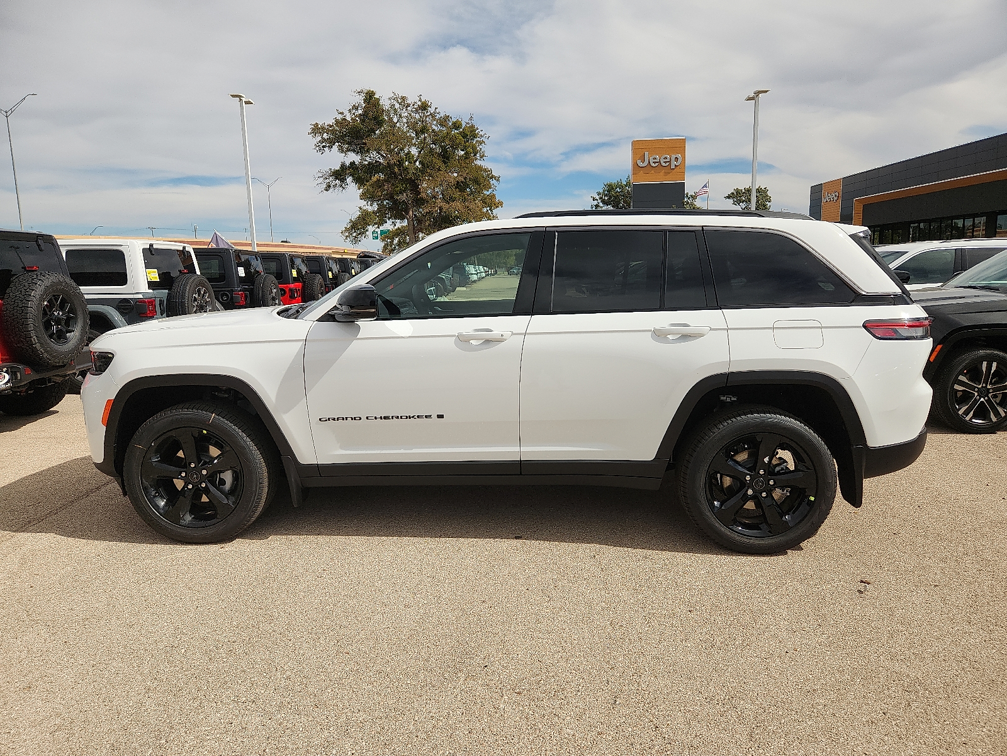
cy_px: 378
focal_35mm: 23
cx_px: 504
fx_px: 669
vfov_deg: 58.9
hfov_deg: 73.9
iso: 50
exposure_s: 1/3333
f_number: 1.8
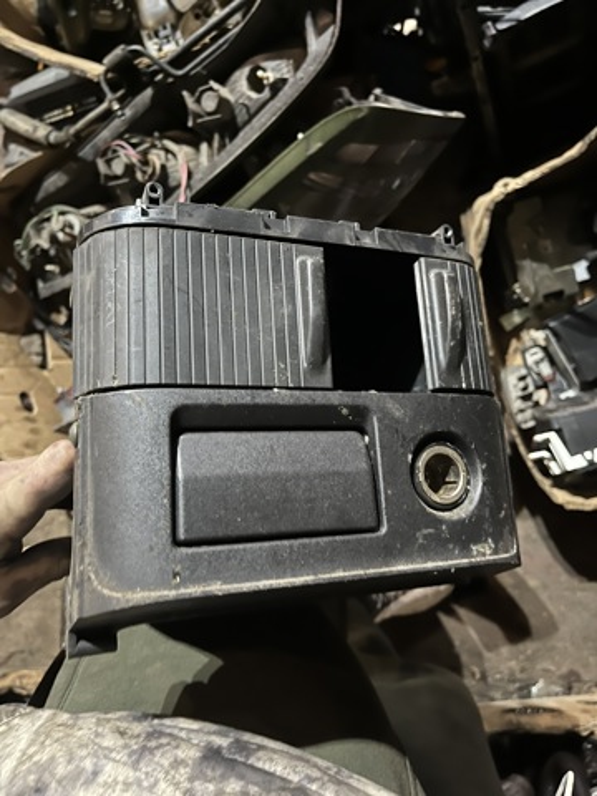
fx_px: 598
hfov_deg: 53.1
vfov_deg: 67.3
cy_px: 398
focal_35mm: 26
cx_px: 298
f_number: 1.6
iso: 500
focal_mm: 5.1
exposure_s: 1/13
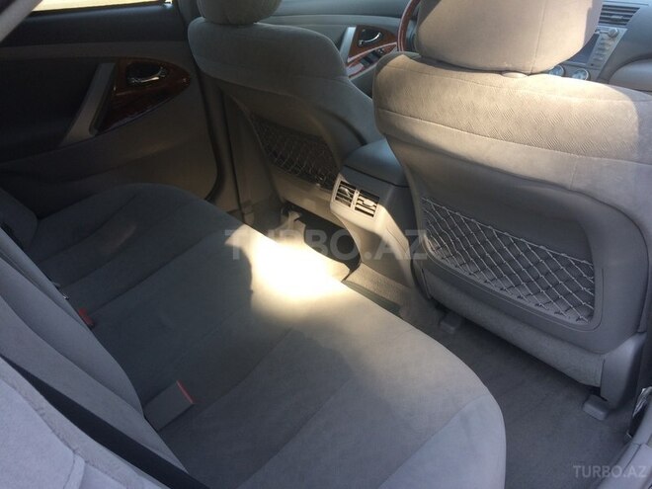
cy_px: 244
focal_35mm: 29
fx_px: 546
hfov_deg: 61.7
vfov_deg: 48.2
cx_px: 326
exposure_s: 1/100
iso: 40
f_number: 2.2
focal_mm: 4.15
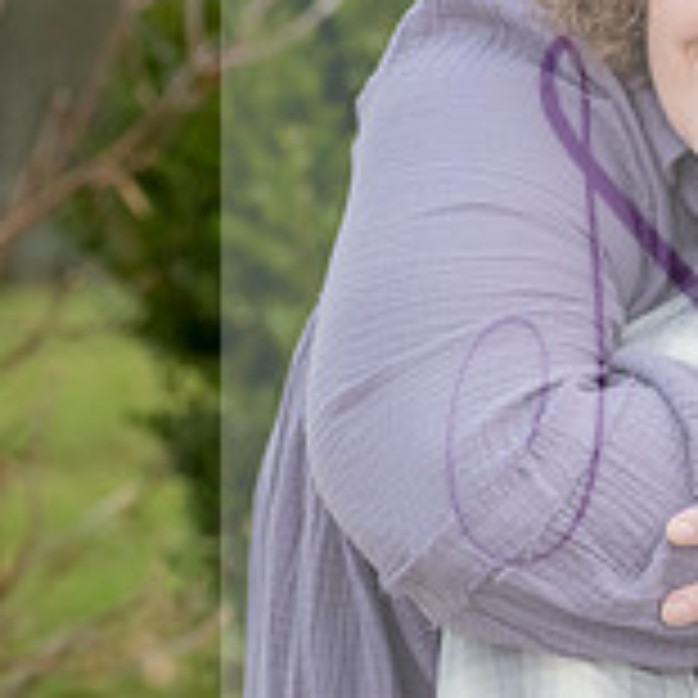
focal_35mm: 319
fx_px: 7277
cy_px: 191
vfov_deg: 5.5
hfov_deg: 5.4
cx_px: 1036
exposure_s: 1/800
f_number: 5.6
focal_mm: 100
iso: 400
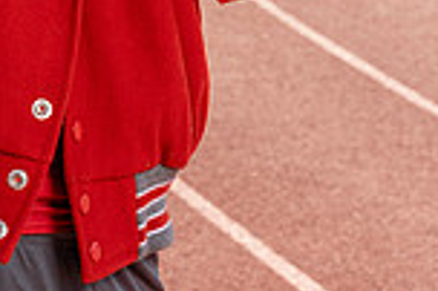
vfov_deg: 6.4
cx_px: 17
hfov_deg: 9.9
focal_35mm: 207
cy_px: -331
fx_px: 2516
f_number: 9
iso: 125
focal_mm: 70
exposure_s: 1/200
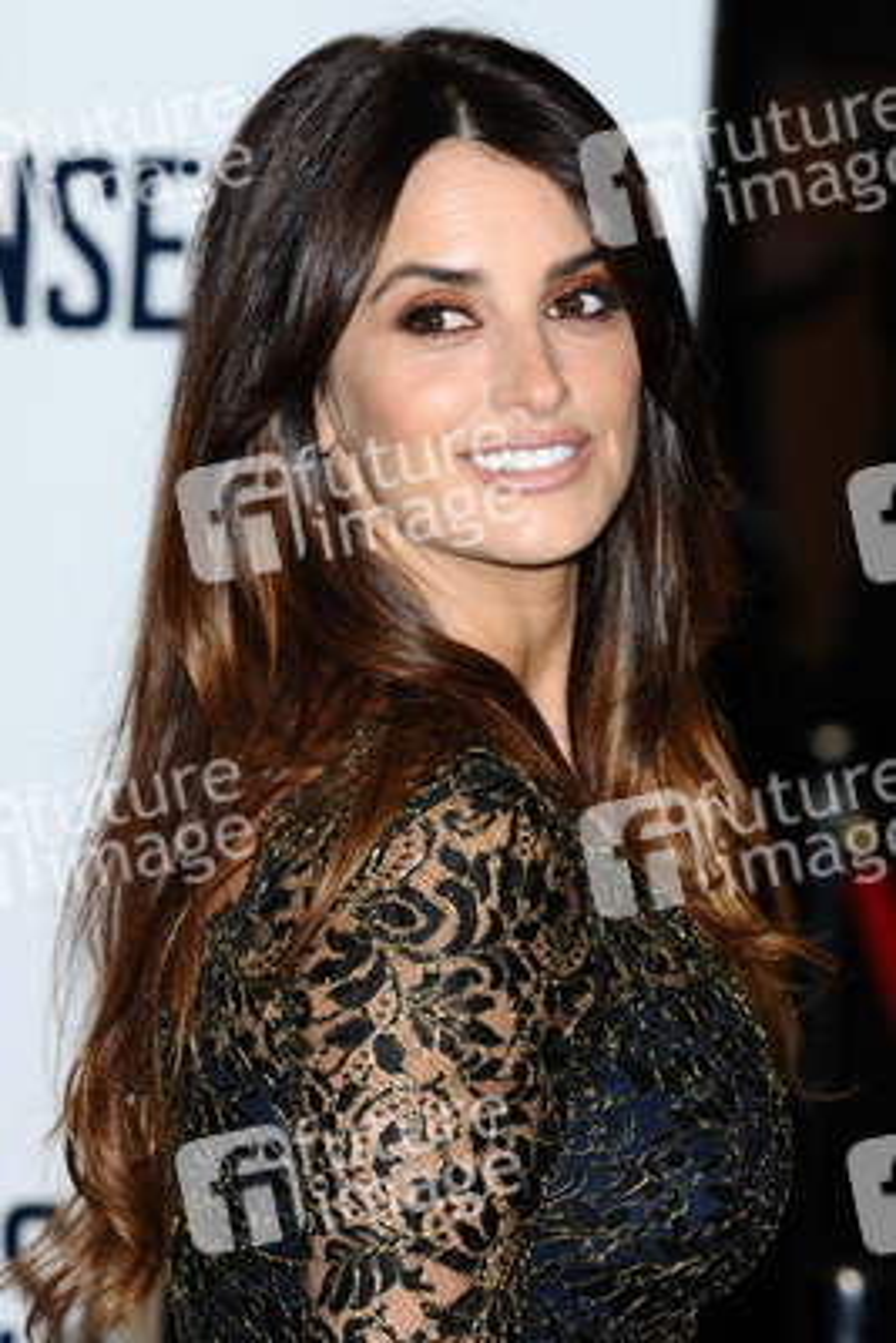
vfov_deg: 11.4
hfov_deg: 7.6
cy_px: 672
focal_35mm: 180
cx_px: 448
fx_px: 6714
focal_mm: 120
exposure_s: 1/250
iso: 320
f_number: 5
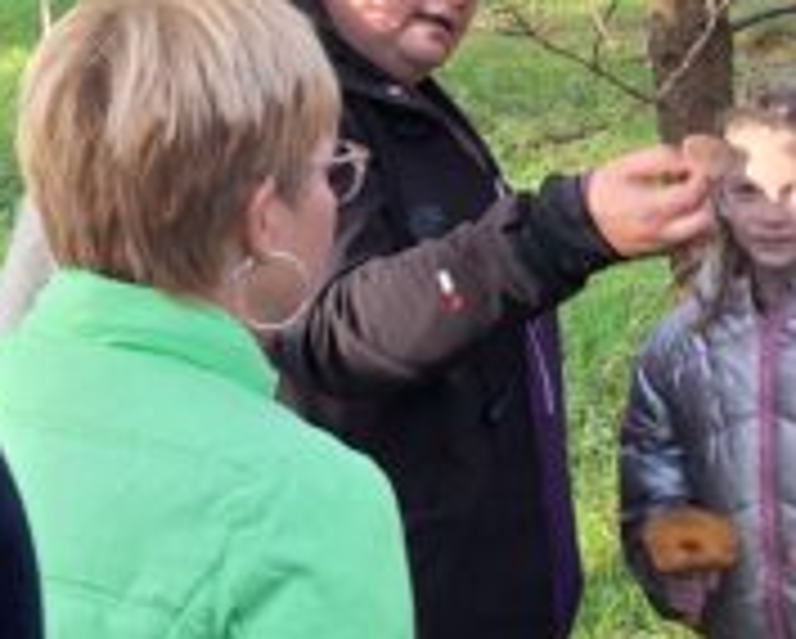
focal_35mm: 81
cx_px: 585
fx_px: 1910
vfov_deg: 18.9
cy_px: 212
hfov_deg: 23.3
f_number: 1.8
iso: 40
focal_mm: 5.54
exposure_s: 1/177
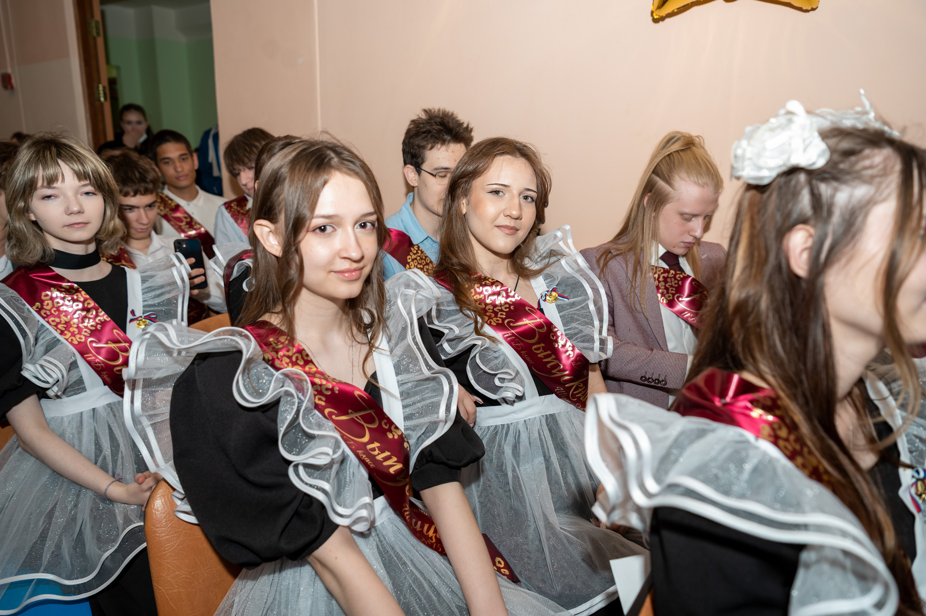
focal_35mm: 24
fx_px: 617
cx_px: 463
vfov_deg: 53.1
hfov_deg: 73.8
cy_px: 308
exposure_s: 1/200
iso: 320
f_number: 3.5
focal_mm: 24
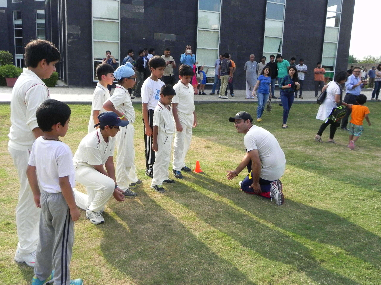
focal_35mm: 29
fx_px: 319
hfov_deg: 61.7
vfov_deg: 48.2
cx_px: 190
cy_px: 142
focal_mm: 5.2
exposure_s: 1/244
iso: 160
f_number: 5.6
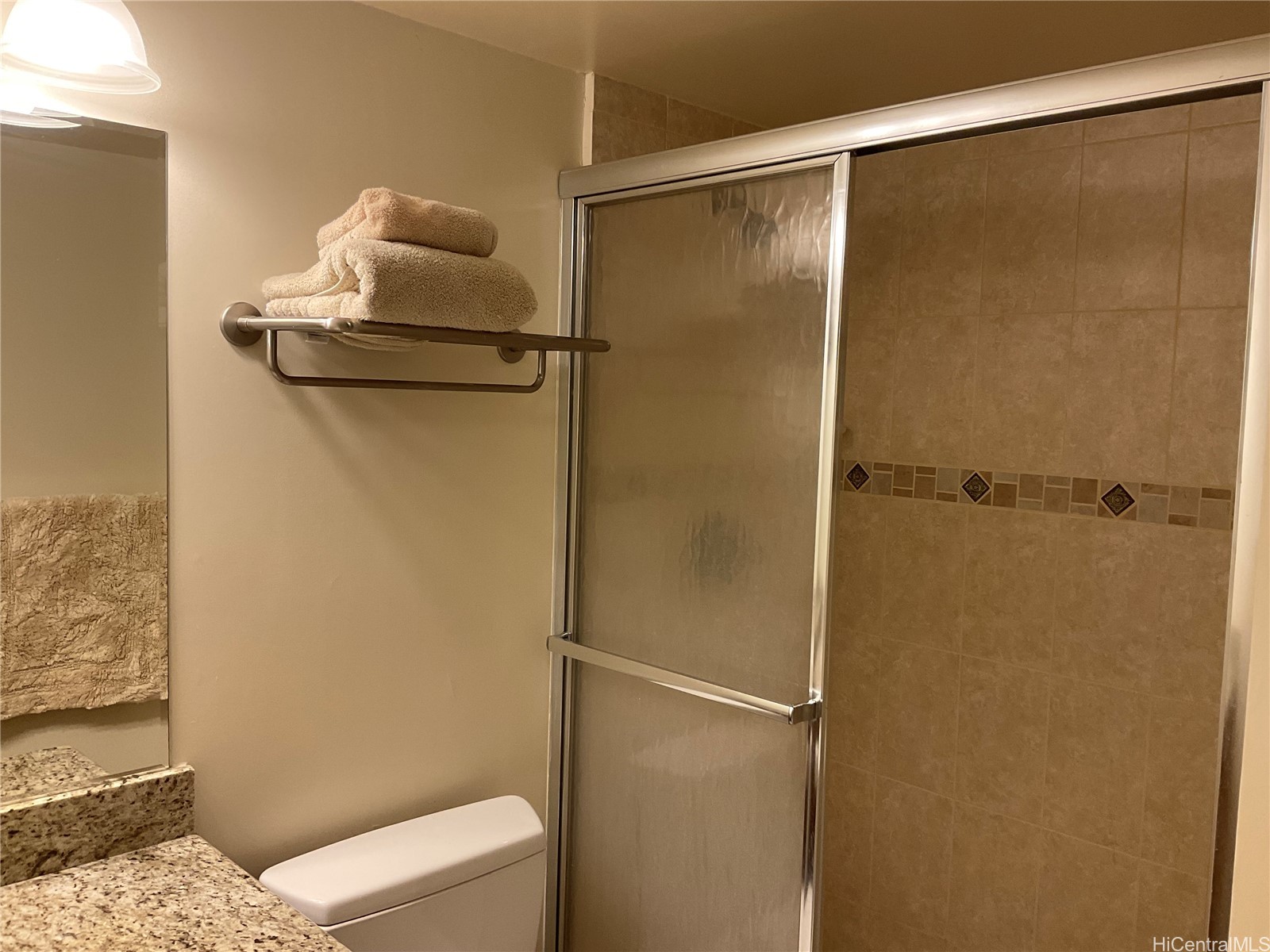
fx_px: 1064
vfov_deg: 48.2
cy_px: 476
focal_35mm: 29
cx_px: 635
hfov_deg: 61.7
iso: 64
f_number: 1.8
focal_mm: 3
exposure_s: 1/60
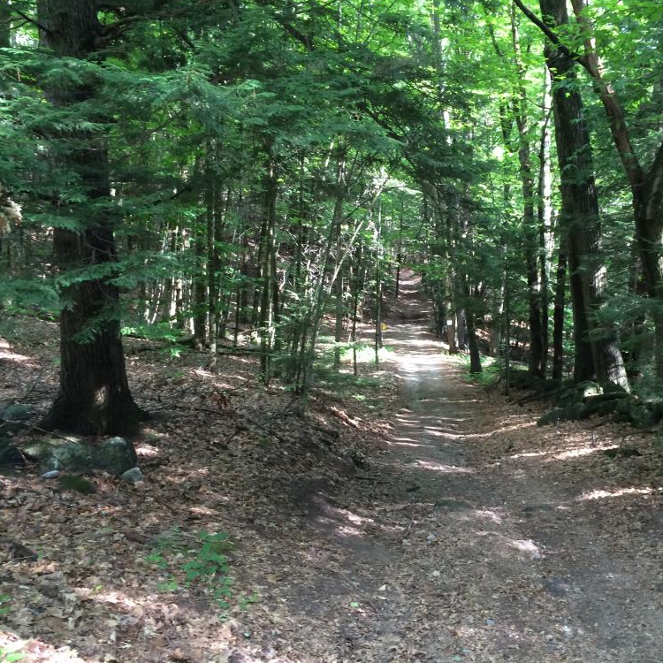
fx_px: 758
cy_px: 334
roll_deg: +0.8
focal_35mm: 35
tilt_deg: -6.7
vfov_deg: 47.2
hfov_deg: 46.8
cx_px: 413
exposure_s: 1/30
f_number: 2.2
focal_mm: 4.15
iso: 100
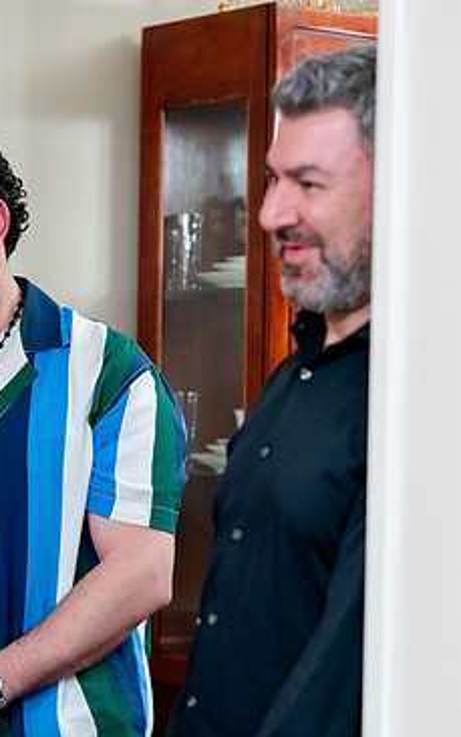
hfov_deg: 11.5
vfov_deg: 18.4
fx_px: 2270
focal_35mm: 113
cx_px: -4
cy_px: 357
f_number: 2.8
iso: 1600
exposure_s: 1/160
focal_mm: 70
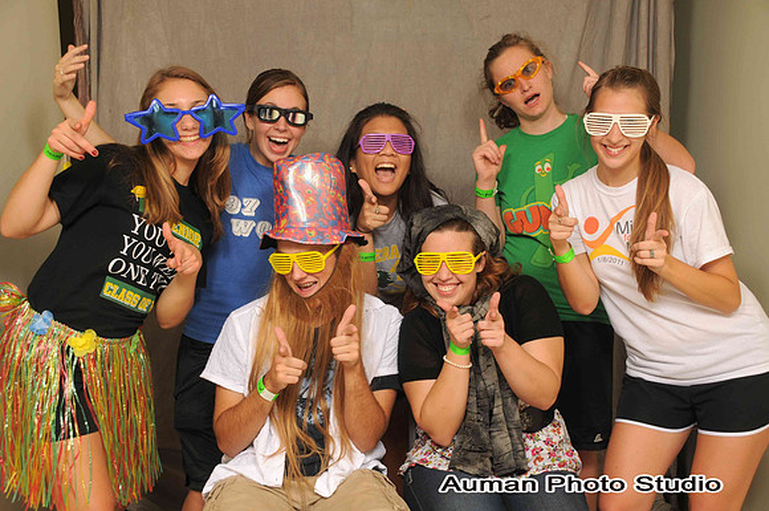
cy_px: 256
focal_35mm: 48
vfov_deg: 28.0
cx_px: 384
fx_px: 1024
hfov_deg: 41.2
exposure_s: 1/125
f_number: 6.3
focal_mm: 32
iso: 200
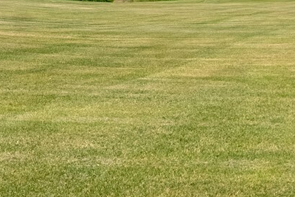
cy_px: -41
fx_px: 803
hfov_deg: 16.6
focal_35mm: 98
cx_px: 560
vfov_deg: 13.6
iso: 100
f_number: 5.6
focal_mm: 24
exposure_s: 1/8000
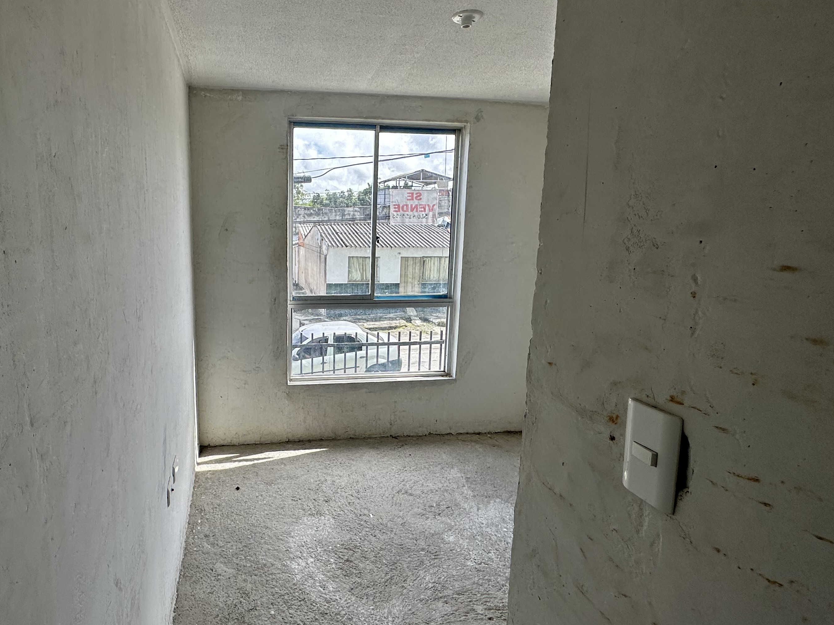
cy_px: 306
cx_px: 305
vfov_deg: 63.4
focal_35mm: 21
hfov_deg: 77.4
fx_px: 506
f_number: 2.2
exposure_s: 1/404
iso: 40
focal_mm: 2.22
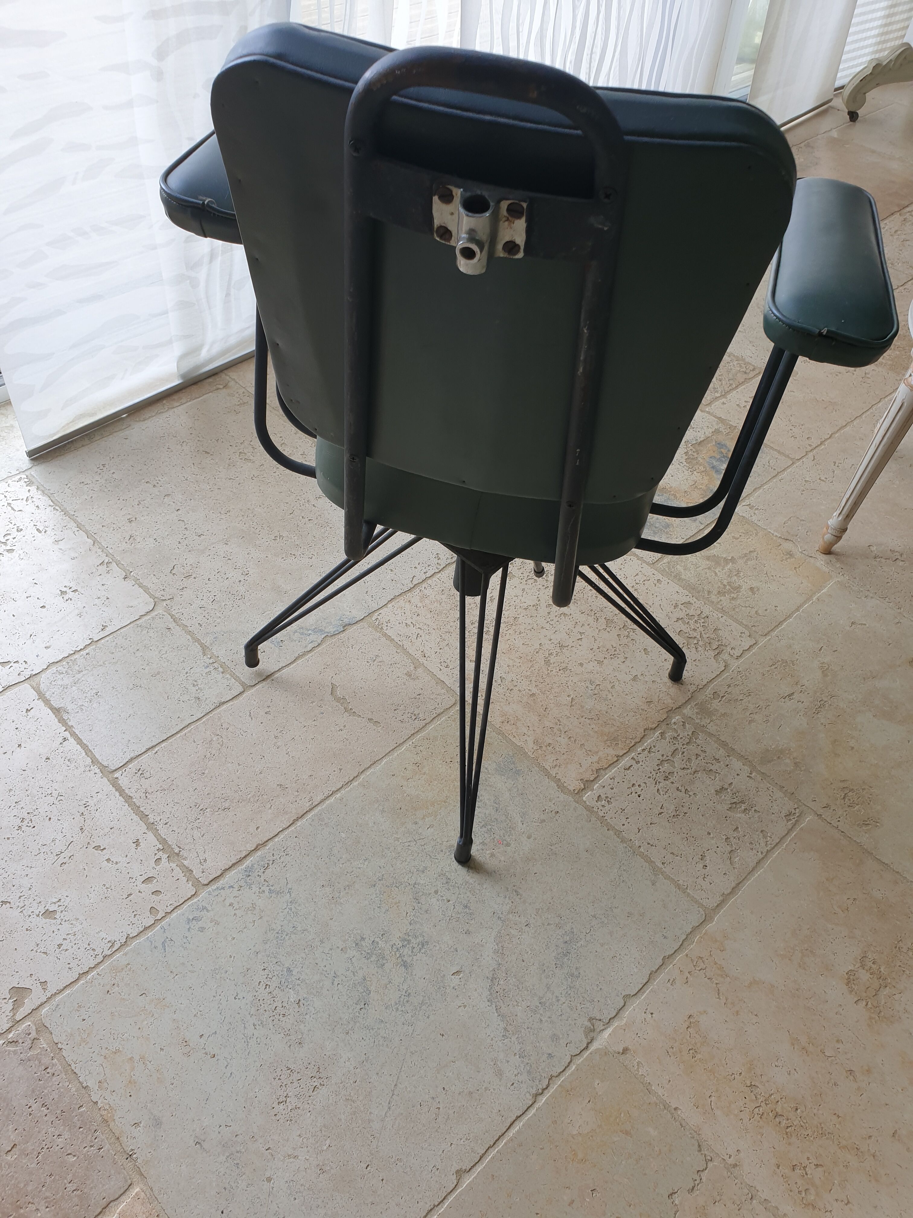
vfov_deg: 67.3
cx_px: 456
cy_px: 609
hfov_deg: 53.1
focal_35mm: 26
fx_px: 914
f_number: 2.4
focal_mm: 4.3
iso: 50
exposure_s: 1/100
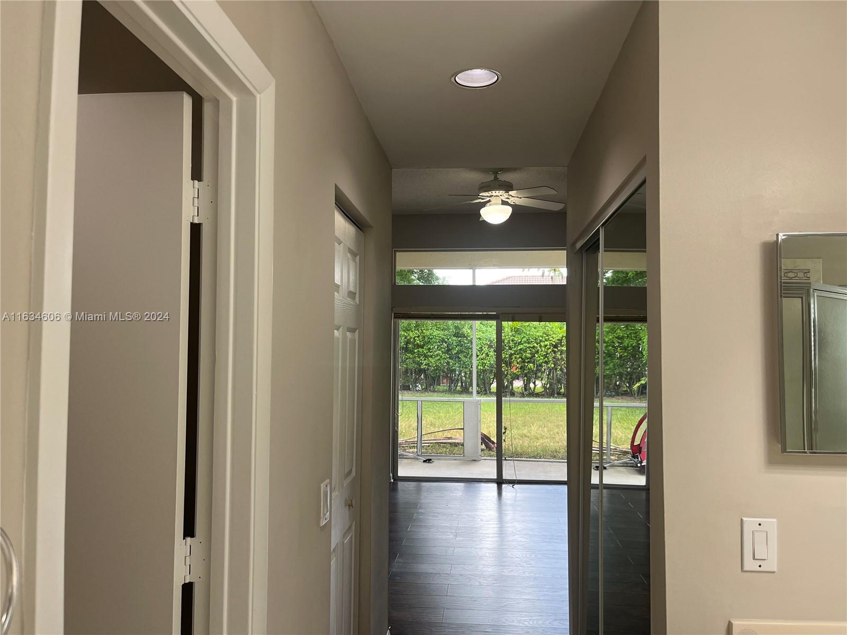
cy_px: 318
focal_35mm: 26
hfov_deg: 67.3
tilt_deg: +3.3
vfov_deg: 53.1
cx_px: 424
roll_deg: +0.5
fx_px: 636
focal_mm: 5.1
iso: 100
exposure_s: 1/120
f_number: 1.6
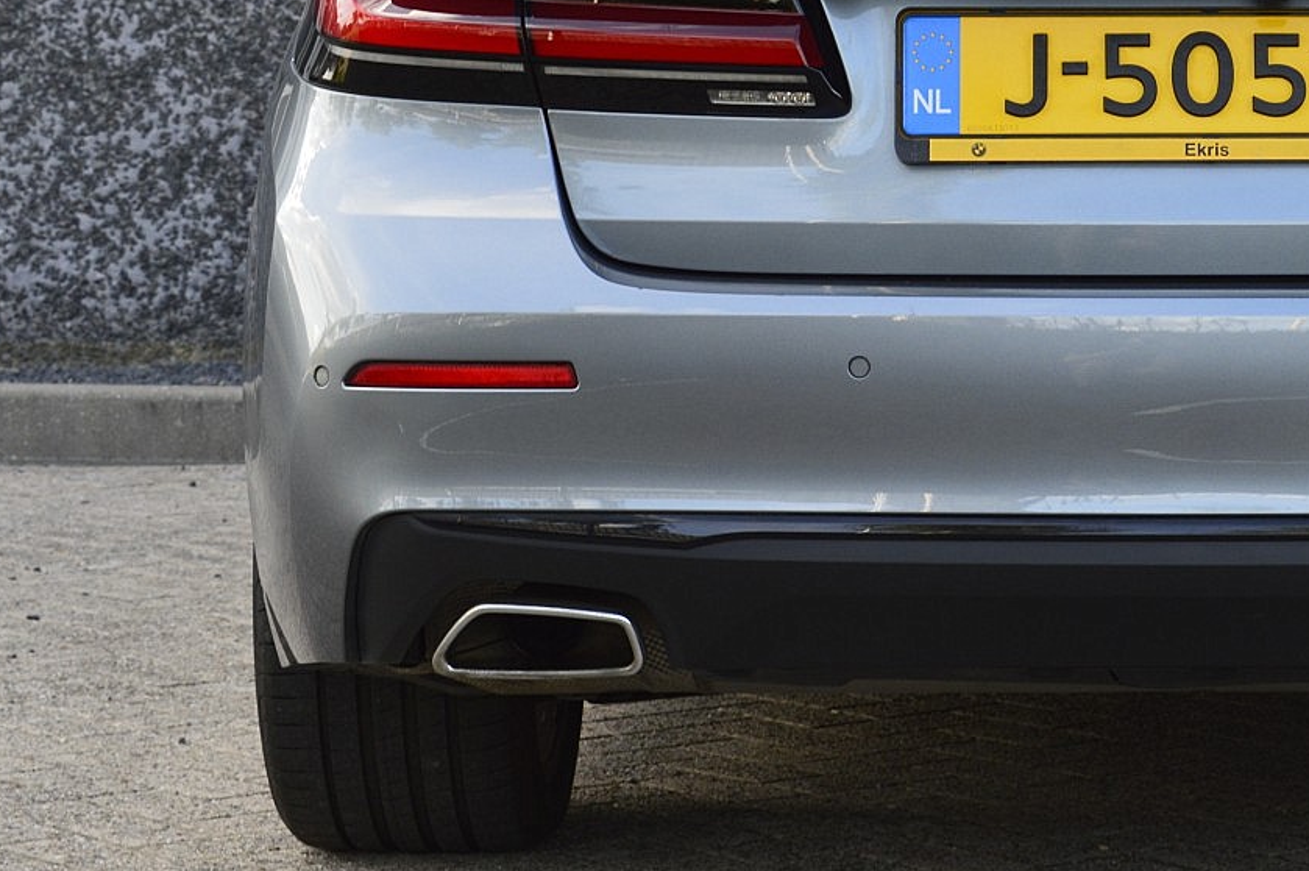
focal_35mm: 122
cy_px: 144
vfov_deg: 11.2
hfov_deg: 16.6
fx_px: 4432
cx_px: 1150
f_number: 9
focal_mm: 42
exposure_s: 1/100
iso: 400
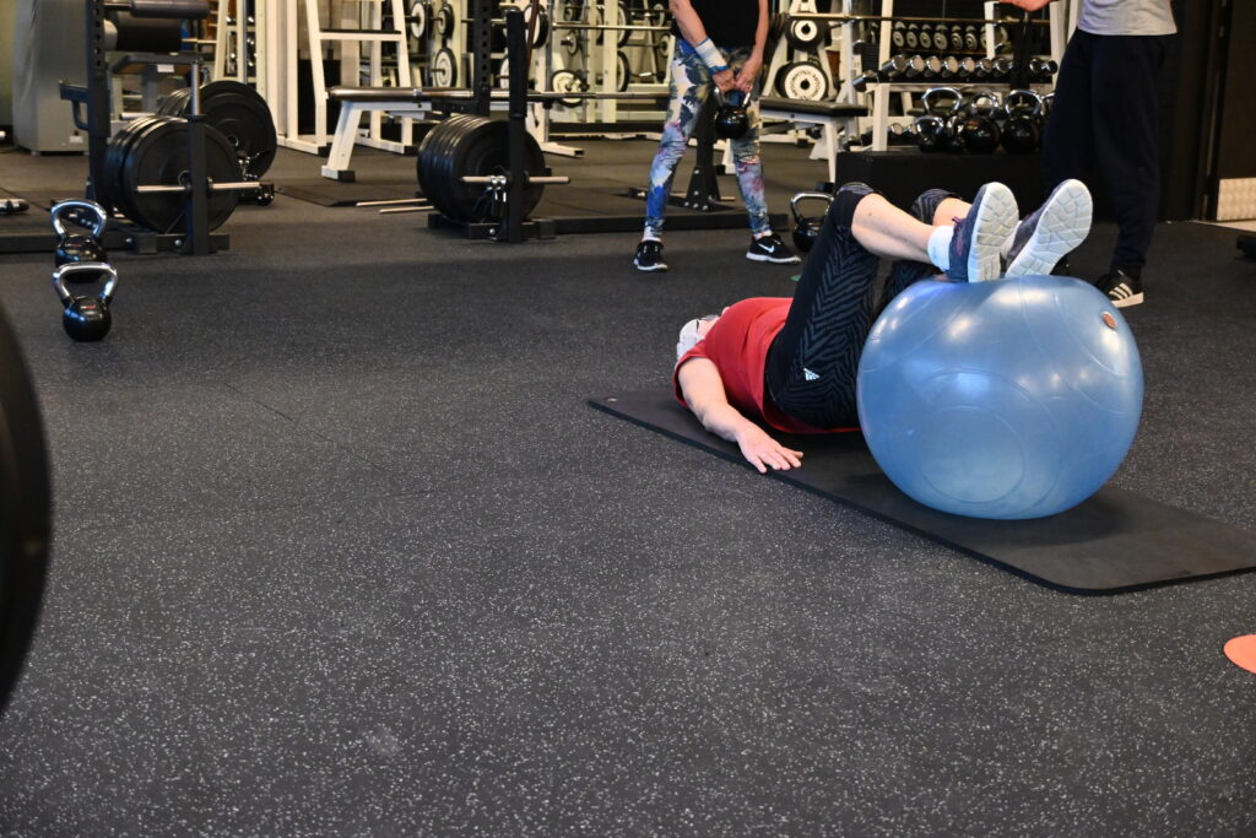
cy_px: 419
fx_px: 1832
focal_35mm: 52
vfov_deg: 25.8
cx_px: 628
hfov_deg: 37.8
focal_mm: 35
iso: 4500
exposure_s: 1/60
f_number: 4.2
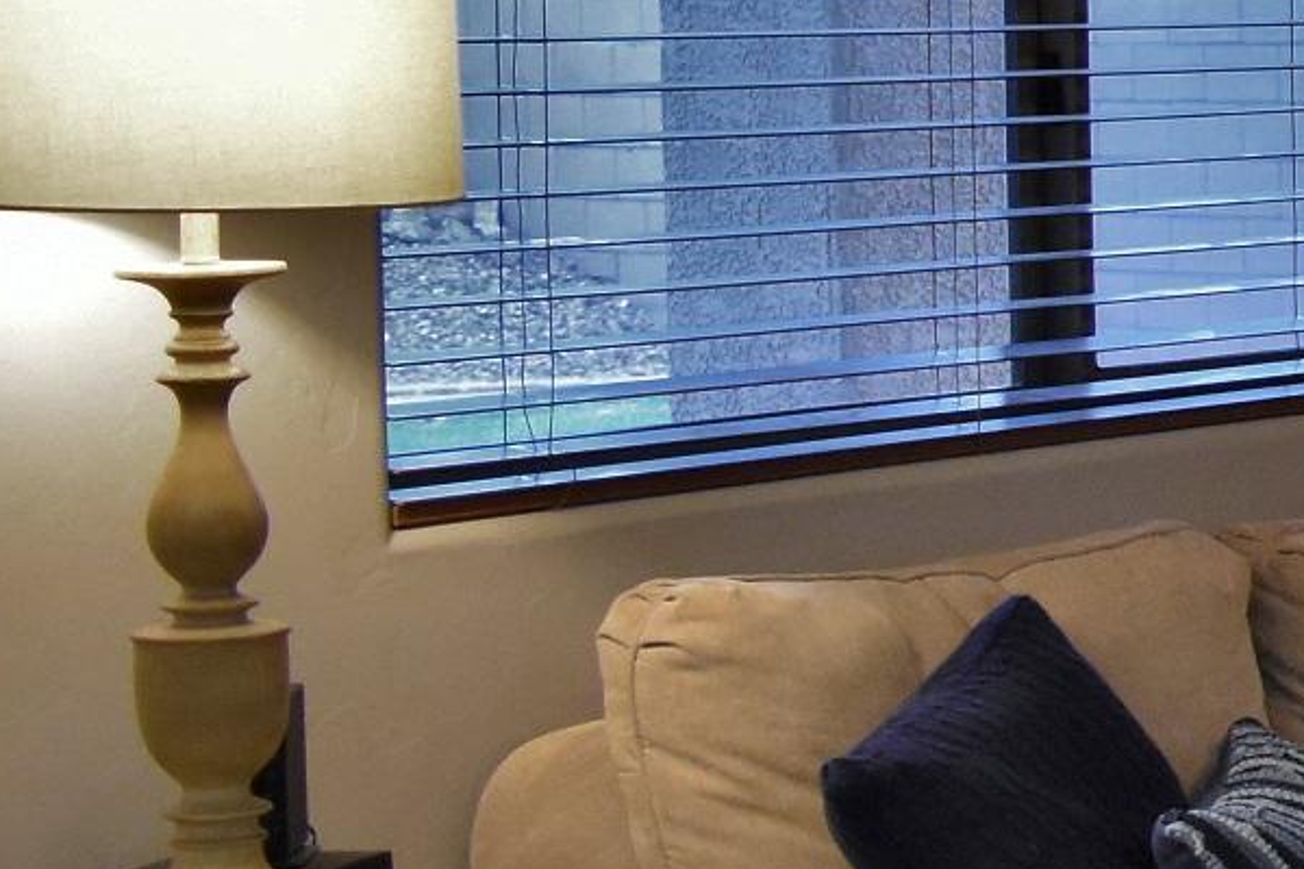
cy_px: 185
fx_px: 4890
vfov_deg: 10.1
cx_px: 3167
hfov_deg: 12.1
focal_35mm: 135
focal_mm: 18
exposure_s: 1/60
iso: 2200
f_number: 4
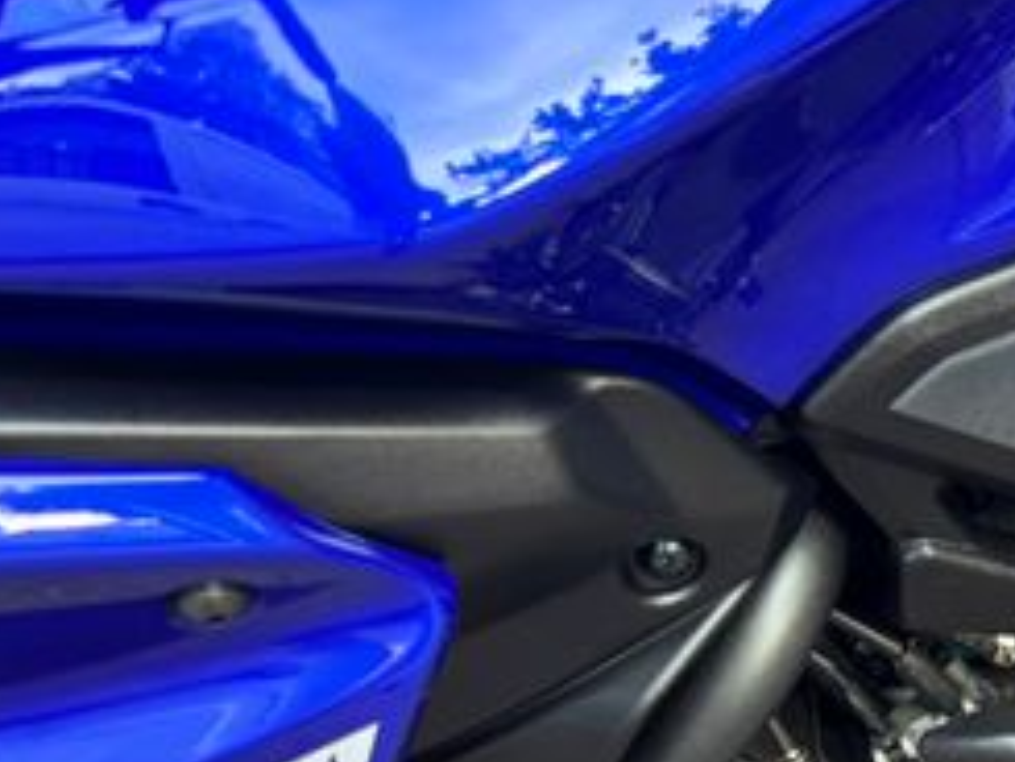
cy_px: 907
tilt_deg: -28.6
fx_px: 1995
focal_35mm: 68
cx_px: 1160
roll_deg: -0.4
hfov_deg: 26.0
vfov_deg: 20.3
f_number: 1.6
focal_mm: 5.96
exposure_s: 1/70
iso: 125
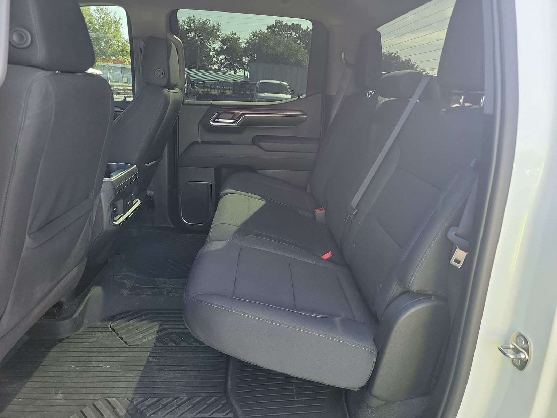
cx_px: 278
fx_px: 386
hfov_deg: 71.6
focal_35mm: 24
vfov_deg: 56.8
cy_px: 209
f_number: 1.8
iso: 101
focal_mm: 6.7
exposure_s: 1/59
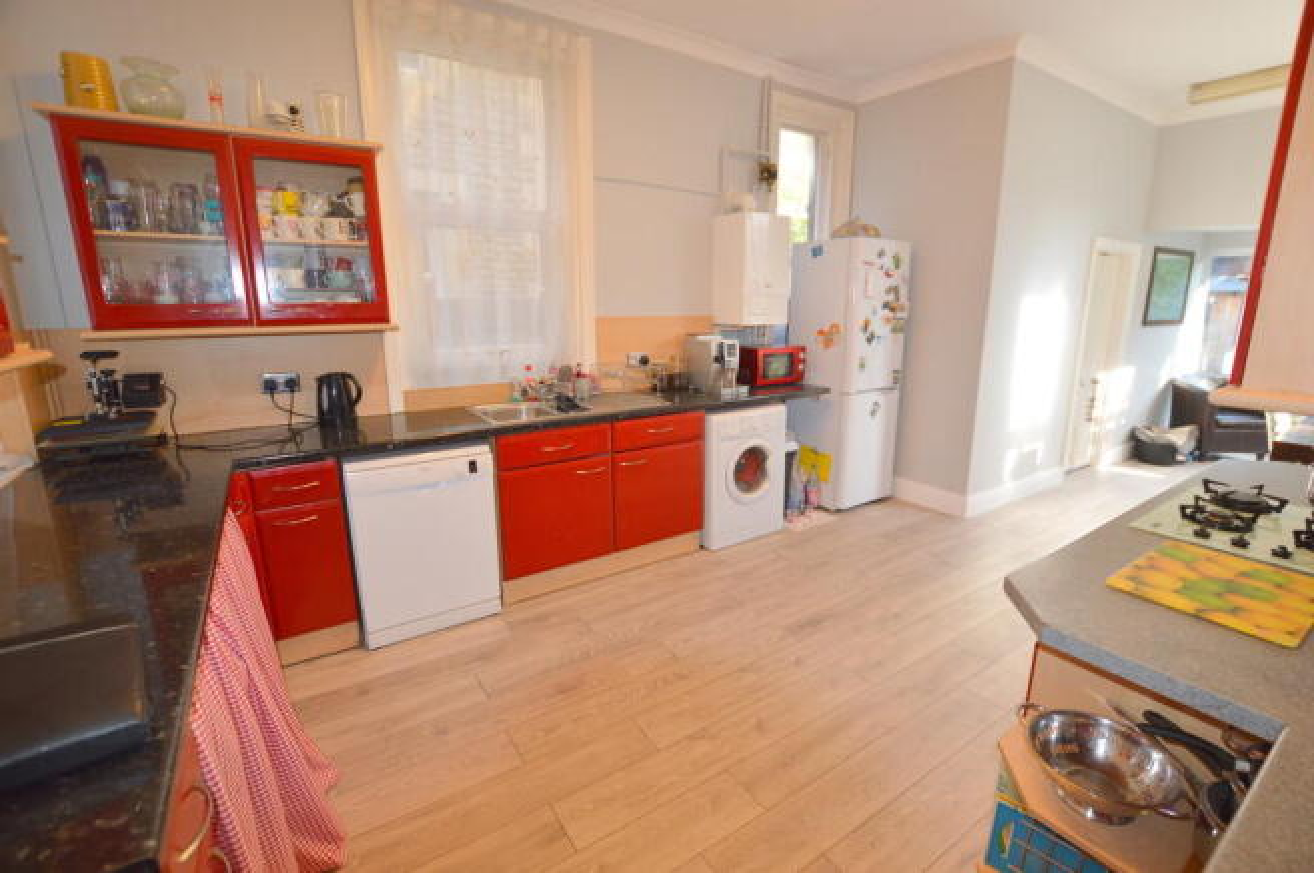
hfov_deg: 100.4
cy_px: 436
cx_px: 657
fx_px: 547
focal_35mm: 15
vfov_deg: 77.2
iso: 400
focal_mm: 10
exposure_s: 1/100
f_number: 4
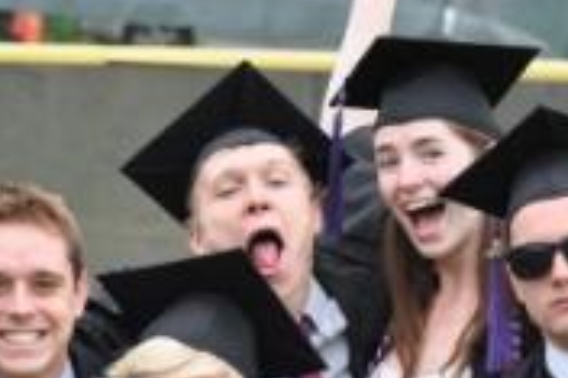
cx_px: 345
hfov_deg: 7.7
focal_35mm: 267
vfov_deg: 5.1
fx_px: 4209
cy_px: 326
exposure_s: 1/250
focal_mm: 70
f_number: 4.5
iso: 400
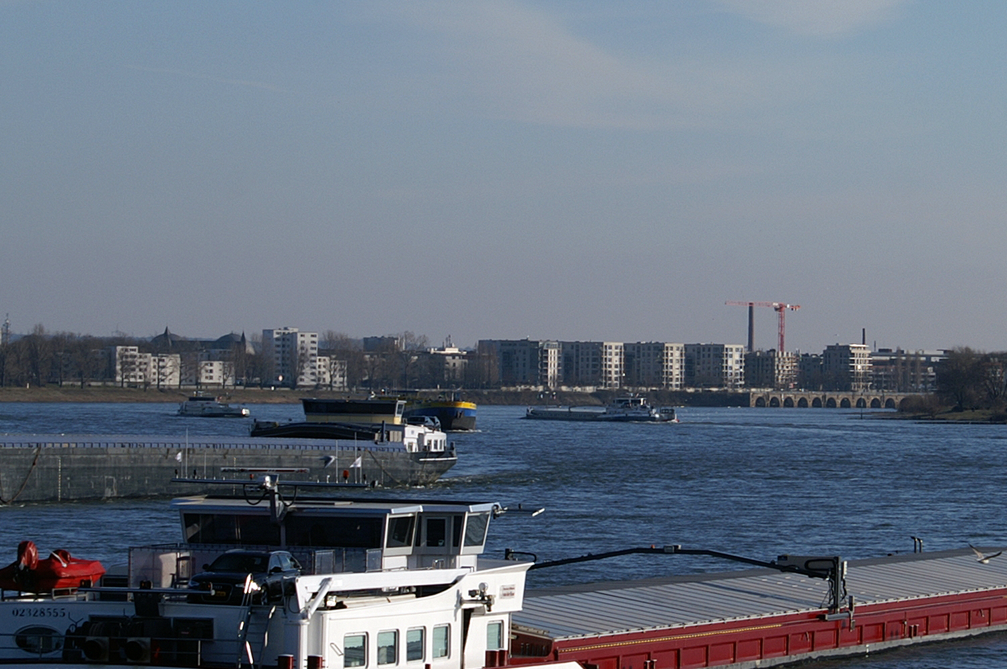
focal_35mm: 211
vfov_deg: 6.5
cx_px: 694
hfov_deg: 9.8
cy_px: 405
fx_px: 5896
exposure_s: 1/300
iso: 100
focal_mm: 70
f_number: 10
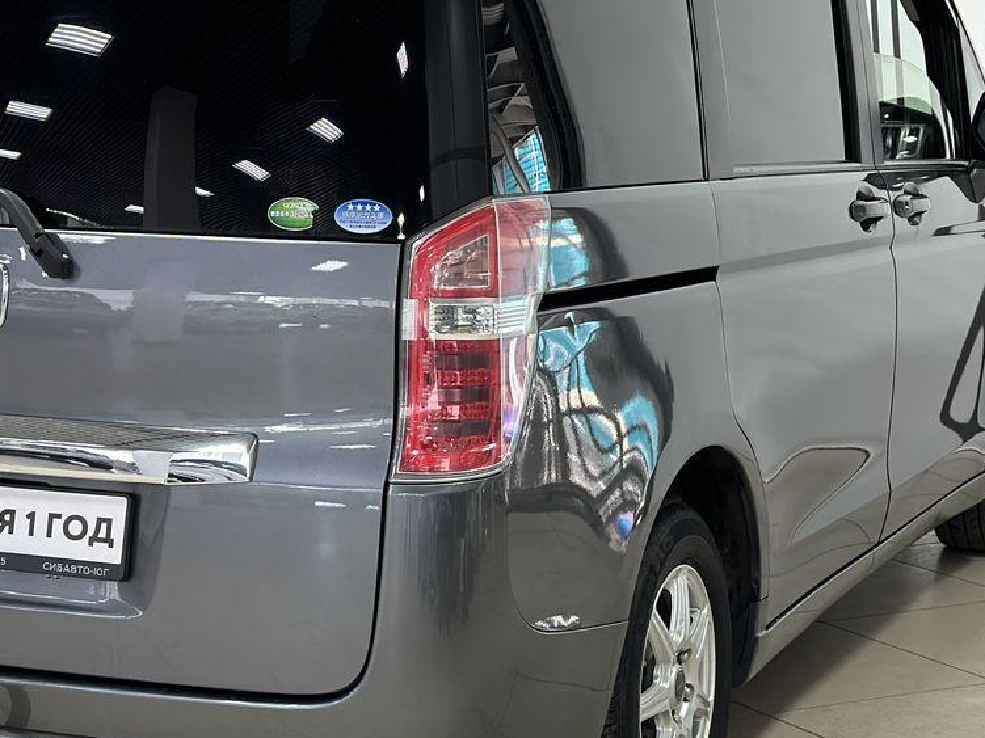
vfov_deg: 16.1
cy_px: 362
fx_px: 2617
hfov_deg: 21.2
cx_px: 333
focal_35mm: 92
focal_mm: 6.86
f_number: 1.78
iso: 100
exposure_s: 1/50
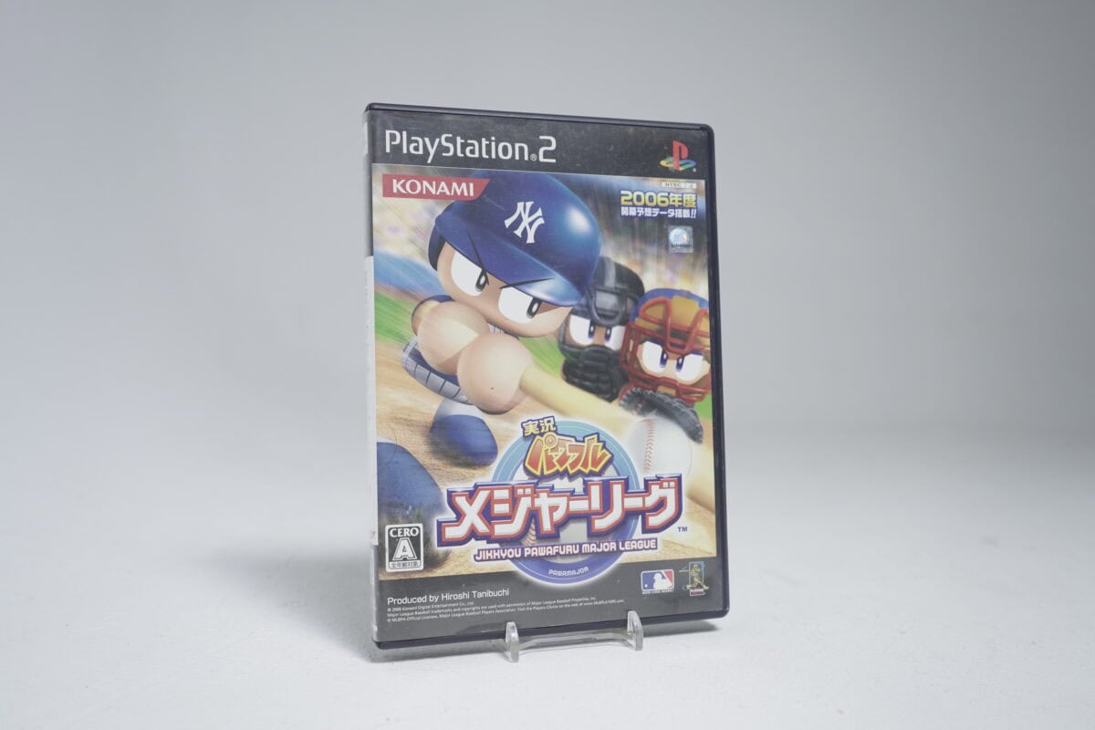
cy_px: 365
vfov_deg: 40.0
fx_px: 1004
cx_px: 548
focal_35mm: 33
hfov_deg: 57.2
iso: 640
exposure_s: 1/25
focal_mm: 33
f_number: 5.6
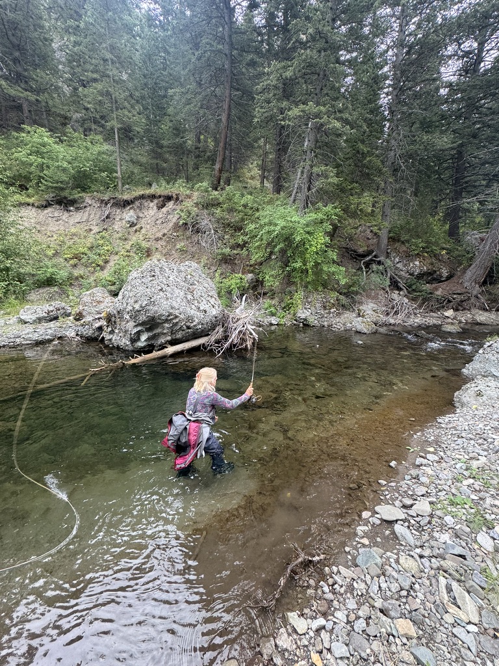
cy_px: 333
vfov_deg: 102.1
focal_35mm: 14
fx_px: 269
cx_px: 250
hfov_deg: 85.7
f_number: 2.2
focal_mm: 2.22
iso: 50
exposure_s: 1/99
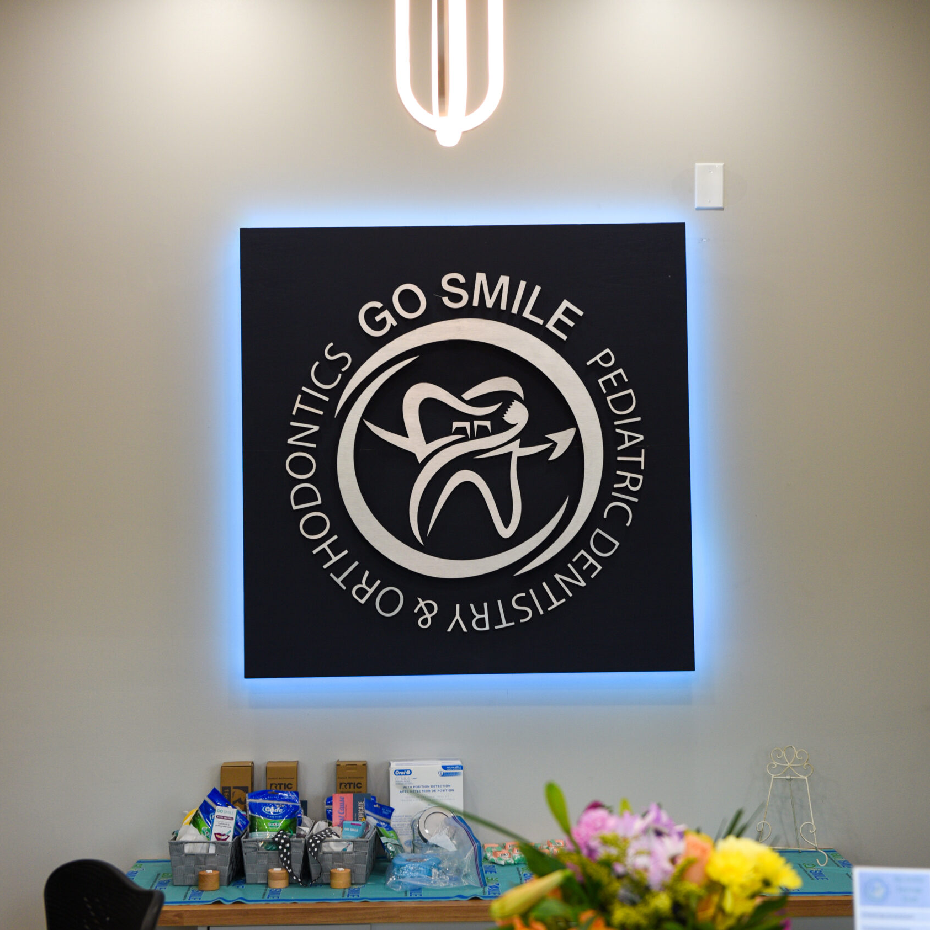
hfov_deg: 27.7
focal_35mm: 62
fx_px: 1885
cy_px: 428
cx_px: 466
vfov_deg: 27.7
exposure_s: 1/160
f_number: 4
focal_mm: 48
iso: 400
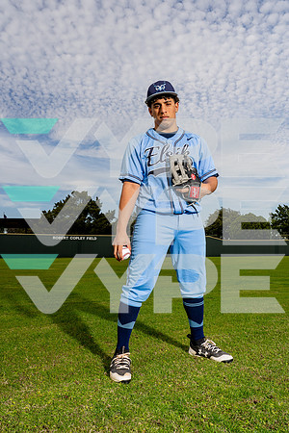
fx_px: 337
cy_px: 216
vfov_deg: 65.5
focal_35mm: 28
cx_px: 144
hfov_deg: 46.4
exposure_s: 1/250
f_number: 11
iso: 160
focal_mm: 28
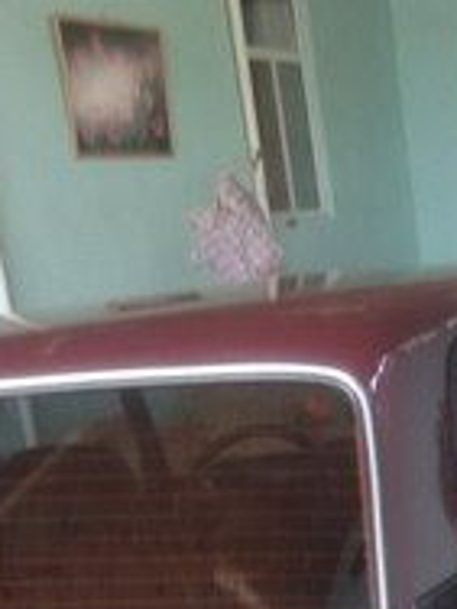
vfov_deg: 21.7
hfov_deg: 17.5
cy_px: 777
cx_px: 473
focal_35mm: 82
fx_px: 1443
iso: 100
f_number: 2.4
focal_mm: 2.93
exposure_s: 1/25
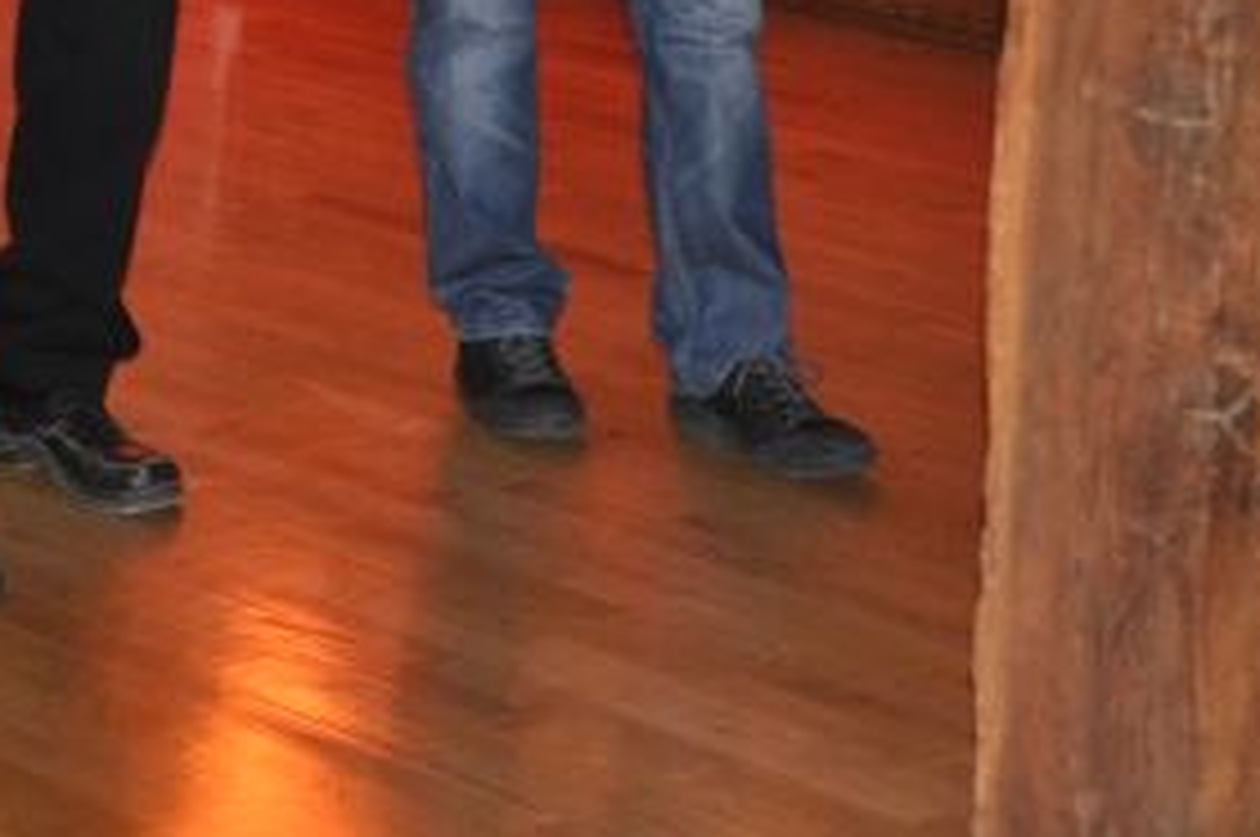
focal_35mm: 137
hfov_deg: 14.6
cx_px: -112
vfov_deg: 9.7
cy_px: -335
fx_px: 4789
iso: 800
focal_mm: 32
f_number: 4.2
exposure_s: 1/60
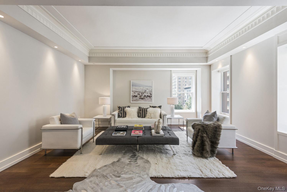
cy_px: 96
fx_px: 128
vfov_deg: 73.8
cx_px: 144
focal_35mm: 16
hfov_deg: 96.7
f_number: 8
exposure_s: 1/13
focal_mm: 16
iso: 200
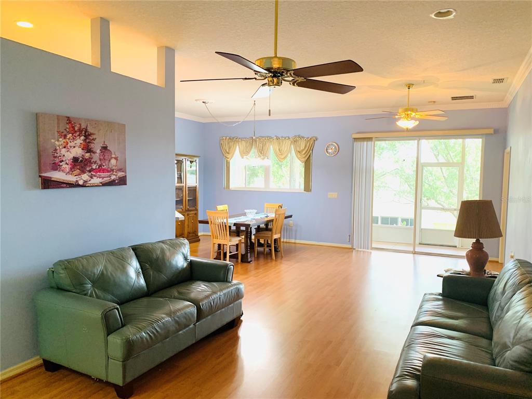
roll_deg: -0.9
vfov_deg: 53.1
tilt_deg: -5.2
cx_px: 266
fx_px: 400
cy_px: 200
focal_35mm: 26
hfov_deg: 67.3
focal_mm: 4.25
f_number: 1.8
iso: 125
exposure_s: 1/60
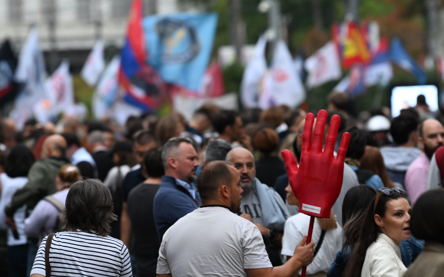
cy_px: 151
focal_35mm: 372
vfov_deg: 3.5
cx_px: 229
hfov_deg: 5.6
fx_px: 4501
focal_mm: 200
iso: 1000
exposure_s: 1/250
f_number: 4
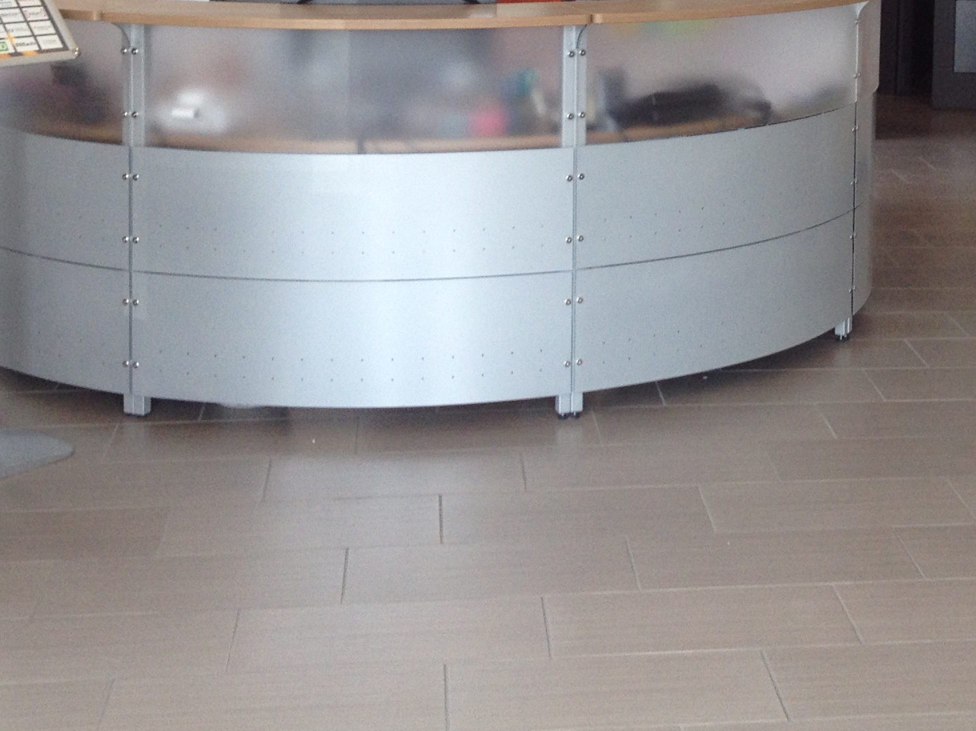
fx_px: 2199
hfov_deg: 24.8
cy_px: -32
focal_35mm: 78
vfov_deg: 18.3
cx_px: 708
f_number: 2.4
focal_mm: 4.28
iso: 80
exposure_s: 1/120
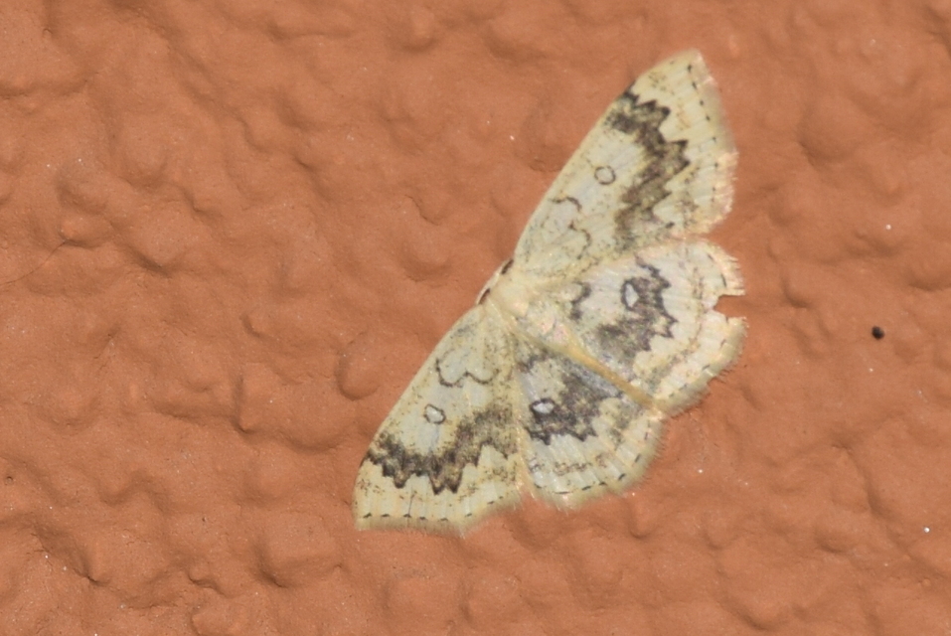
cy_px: 318
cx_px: 476
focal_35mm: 210
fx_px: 5552
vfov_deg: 6.6
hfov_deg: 9.8
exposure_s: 1/160
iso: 100
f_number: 13
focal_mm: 140
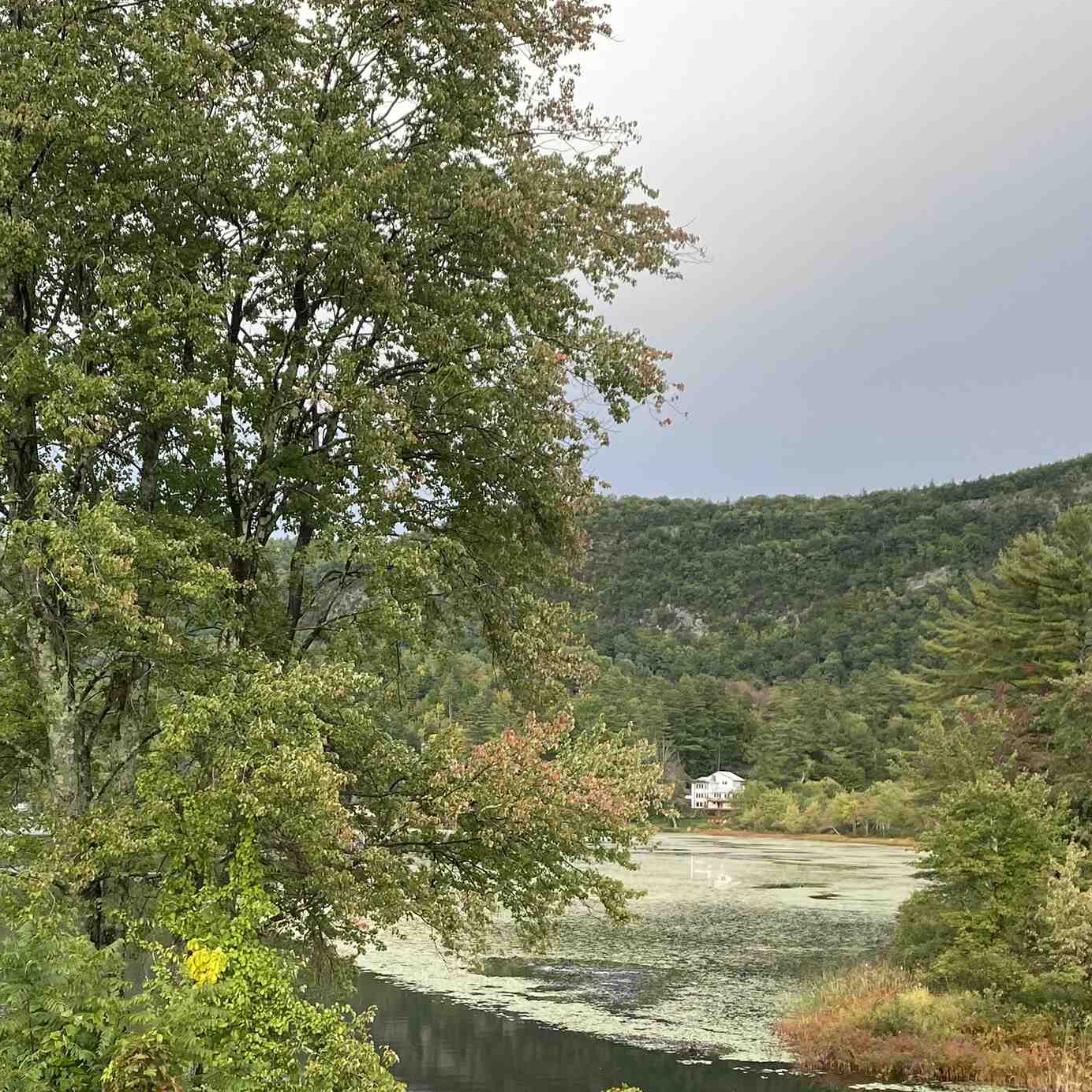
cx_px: 410
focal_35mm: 51
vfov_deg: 33.0
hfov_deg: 33.2
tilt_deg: -0.7
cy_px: 765
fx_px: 1820
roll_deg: -1.5
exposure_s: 1/565
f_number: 1.8
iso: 32
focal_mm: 4.25
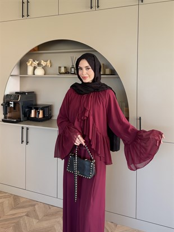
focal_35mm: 24
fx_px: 161
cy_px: 116
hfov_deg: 56.8
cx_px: 87
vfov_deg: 71.6
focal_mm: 6.76
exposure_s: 1/121
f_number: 1.78
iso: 160
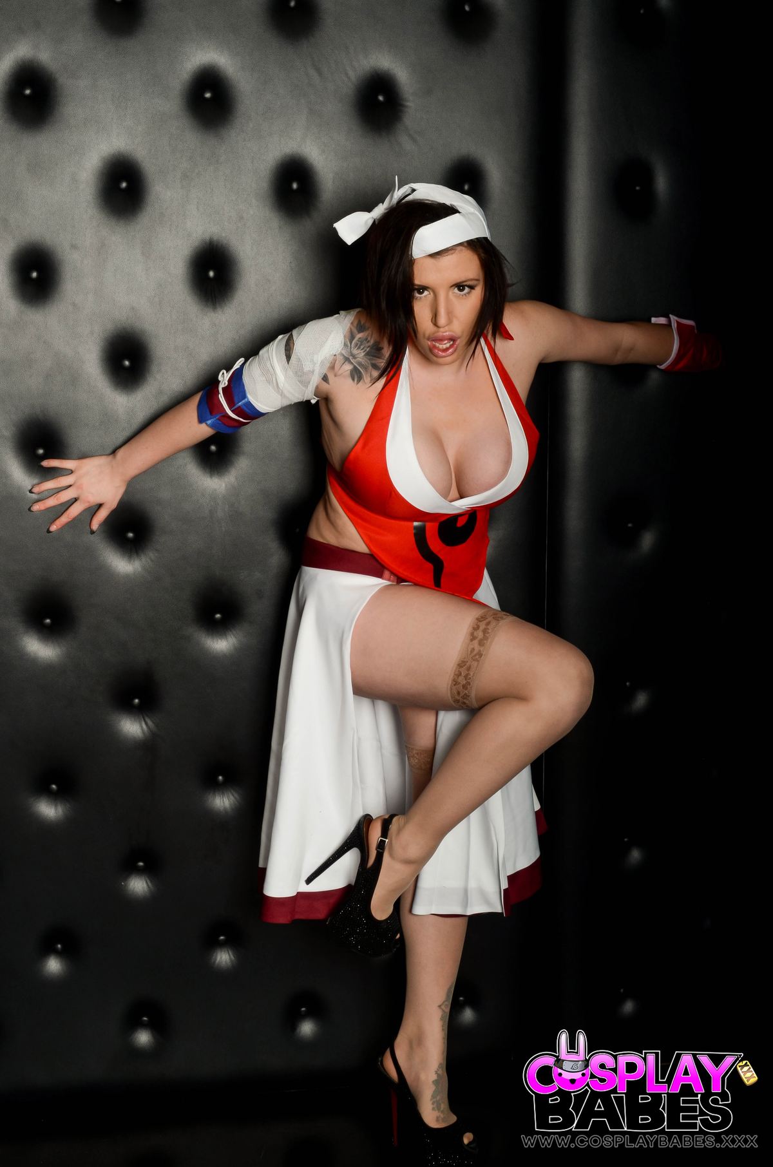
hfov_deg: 24.9
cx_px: 386
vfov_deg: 36.9
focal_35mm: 54
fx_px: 1747
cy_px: 584
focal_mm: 36
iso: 200
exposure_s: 1/200
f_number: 10
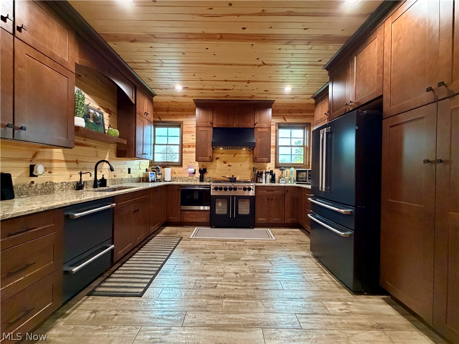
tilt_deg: -0.1
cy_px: 172
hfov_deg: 102.1
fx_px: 186
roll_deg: -0.9
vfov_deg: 85.7
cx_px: 230
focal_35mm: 14
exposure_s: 1/60
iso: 800
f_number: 2.2
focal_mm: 2.22
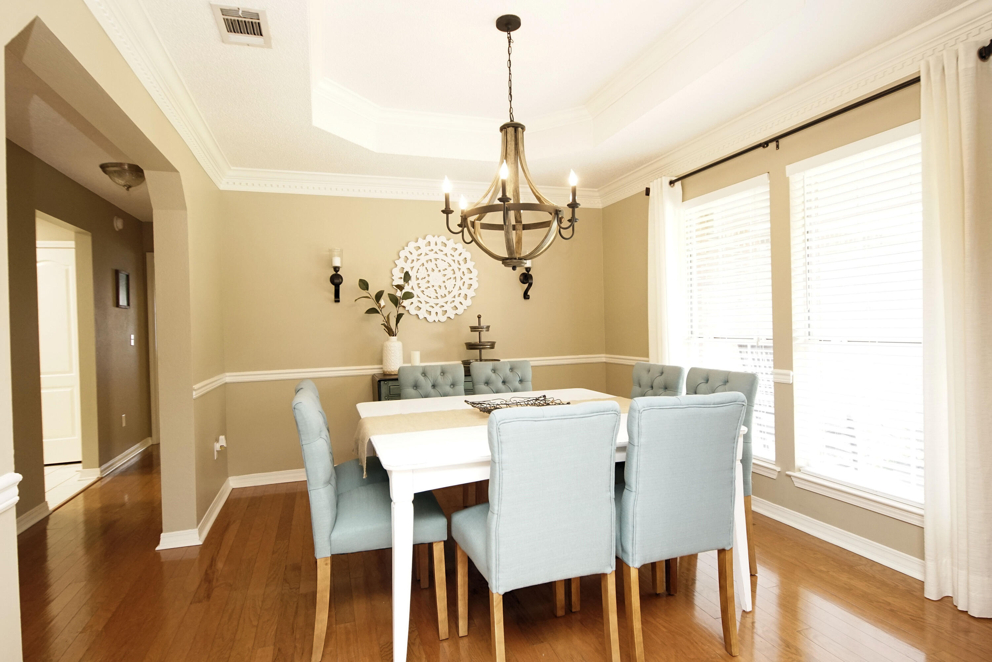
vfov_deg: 67.4
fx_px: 496
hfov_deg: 90.0
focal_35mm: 18
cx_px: 496
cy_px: 331
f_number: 4.5
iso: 2000
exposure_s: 1/60
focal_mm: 12
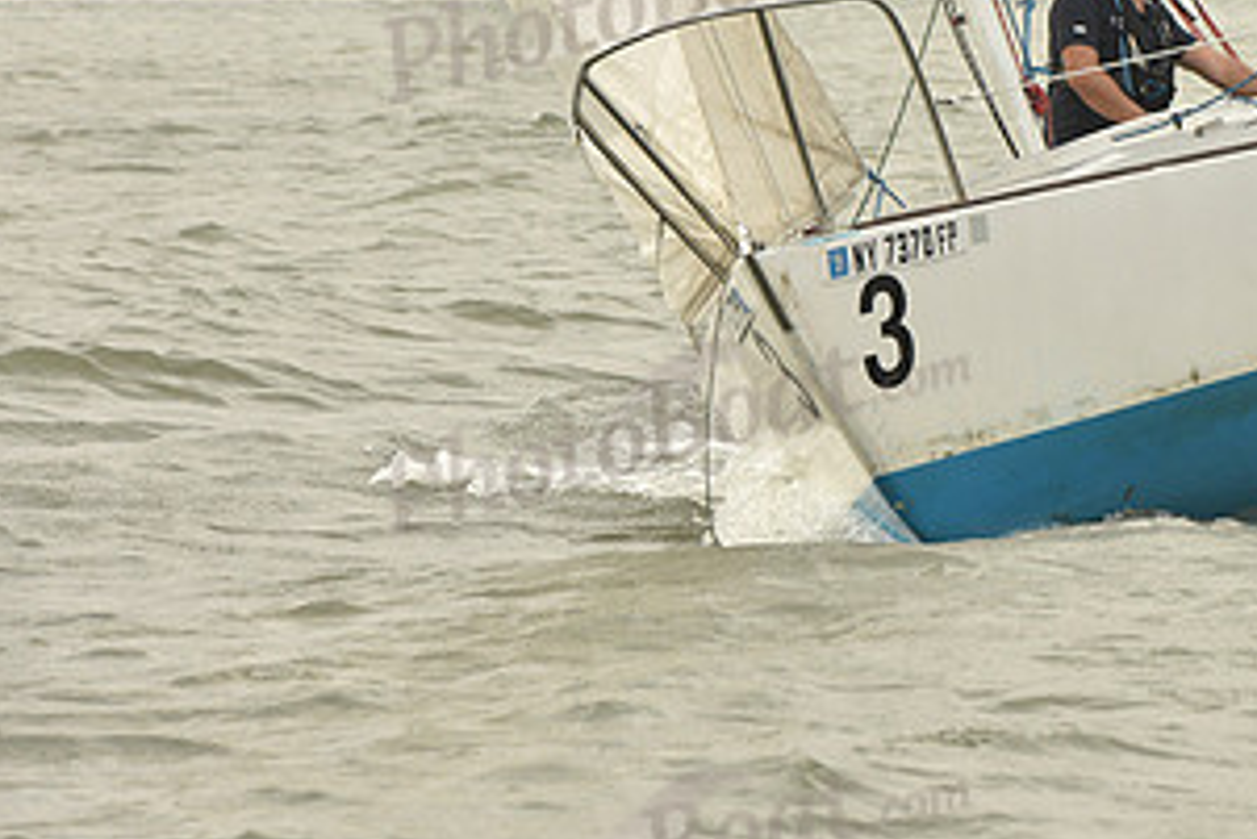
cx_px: 1190
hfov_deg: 5.3
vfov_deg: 3.6
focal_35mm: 385
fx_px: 13449
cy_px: 152
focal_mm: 200
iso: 400
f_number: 11
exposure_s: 1/800
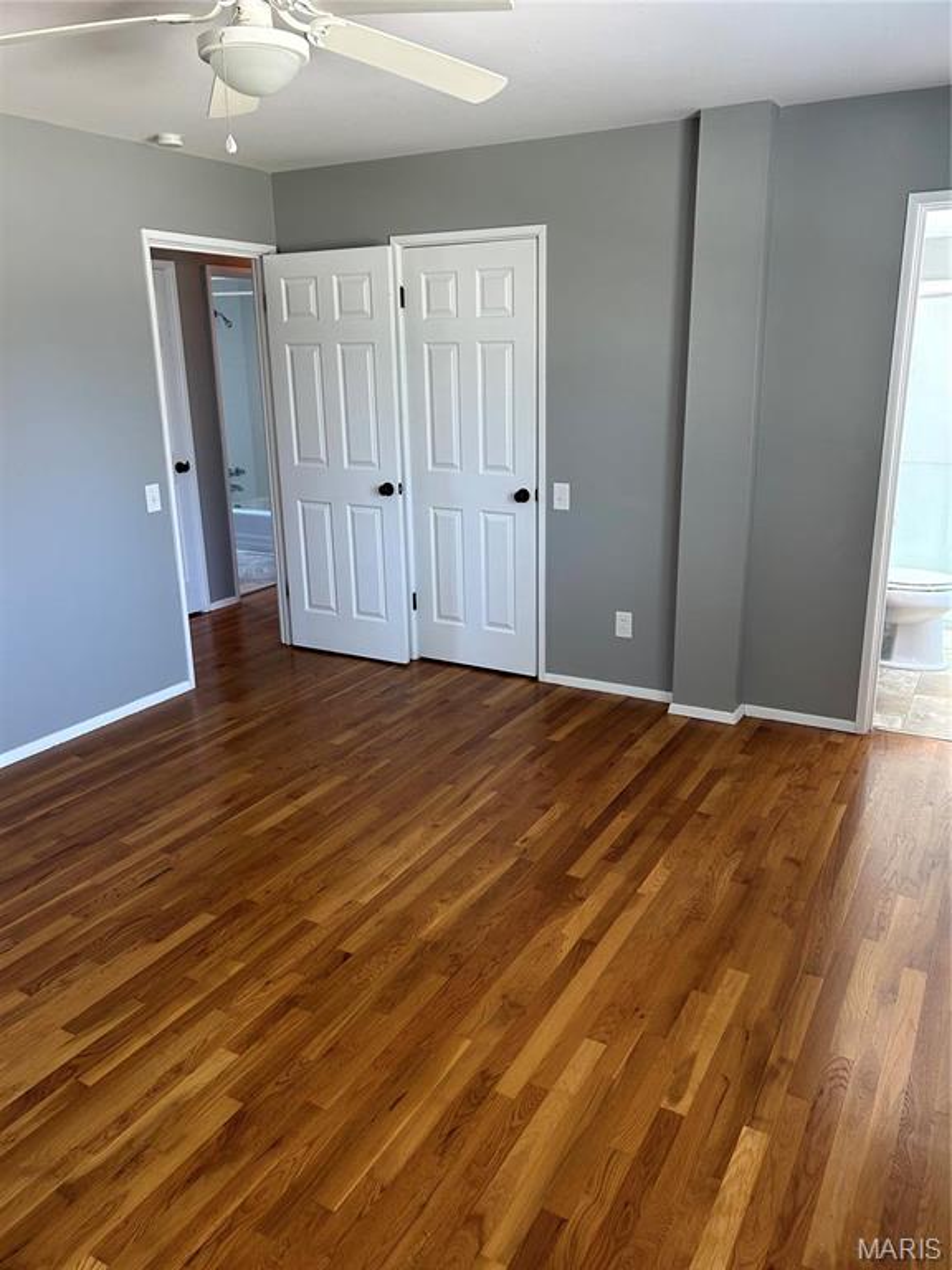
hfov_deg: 53.1
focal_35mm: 26
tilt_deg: -15.0
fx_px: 953
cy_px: 635
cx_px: 476
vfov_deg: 67.3
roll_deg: +1.5
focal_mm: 5.7
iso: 125
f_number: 1.5
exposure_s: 1/65
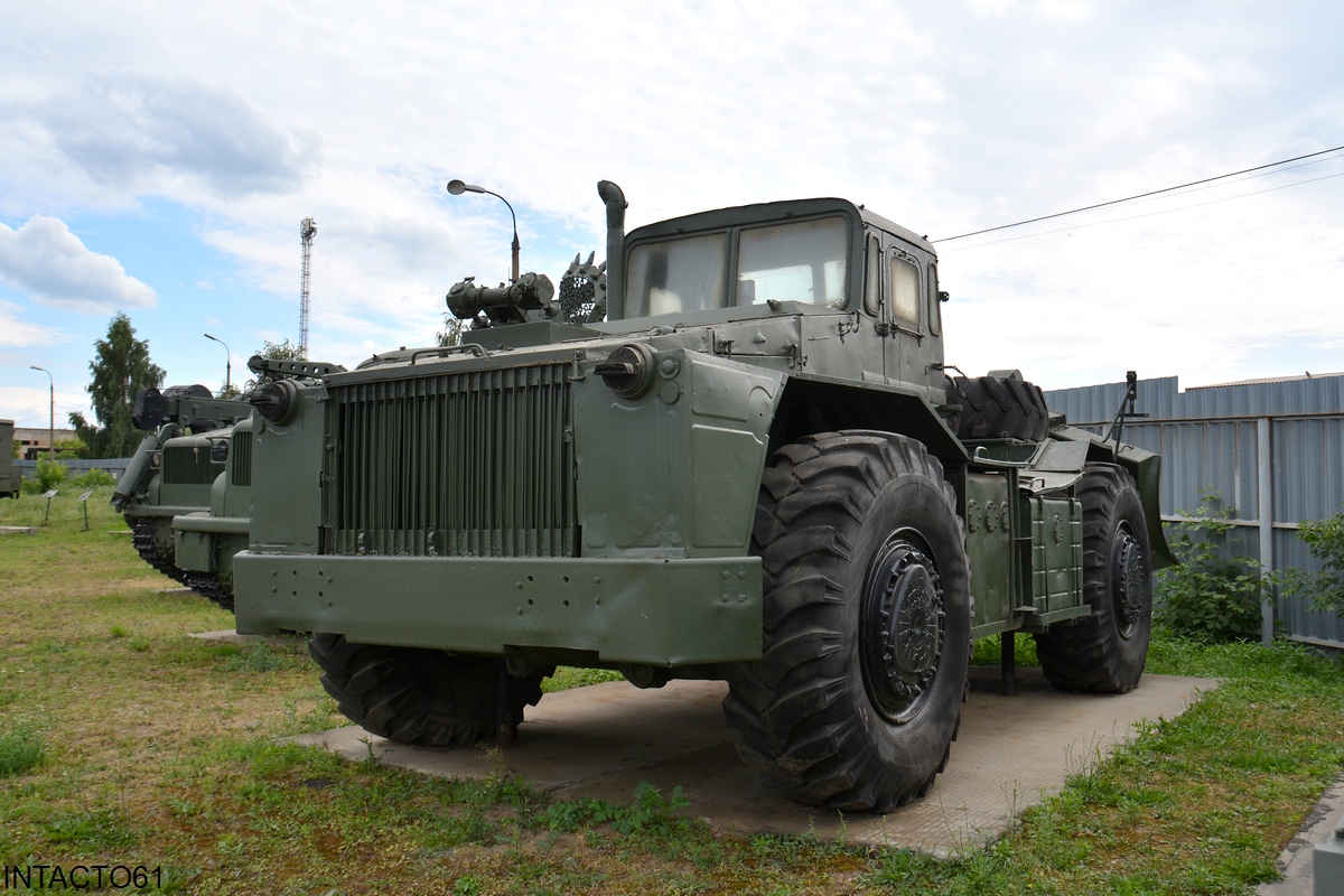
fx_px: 1232
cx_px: 672
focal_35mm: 33
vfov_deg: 40.0
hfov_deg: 57.2
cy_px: 448
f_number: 8
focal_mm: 22
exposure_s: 1/250
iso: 110
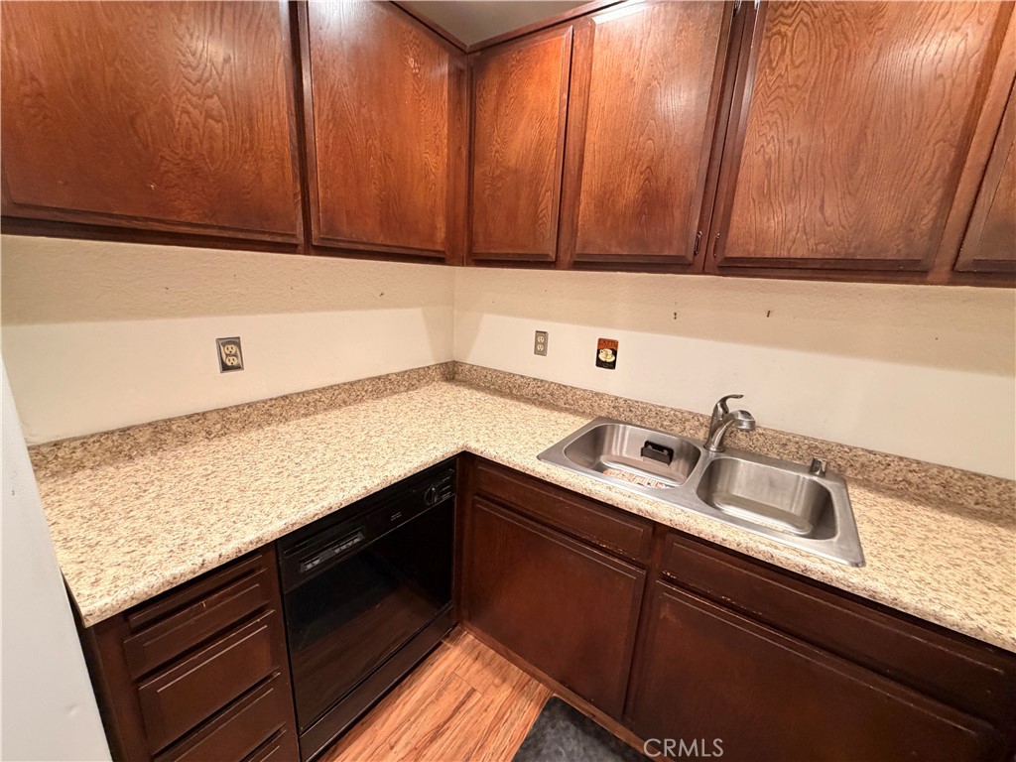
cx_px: 508
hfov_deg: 102.1
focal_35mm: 14
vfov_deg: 85.7
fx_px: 411
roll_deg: -2.7
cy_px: 381
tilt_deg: -12.5
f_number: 2.2
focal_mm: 2.22
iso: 250
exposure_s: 1/60
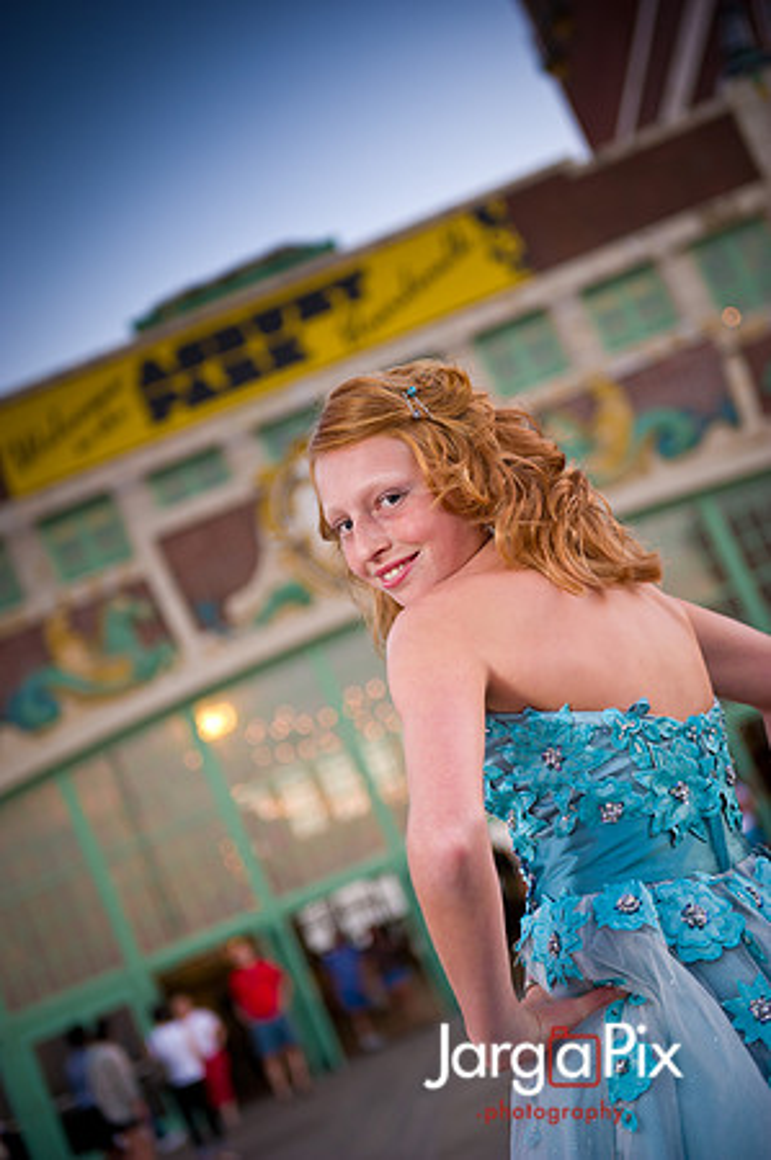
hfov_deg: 21.9
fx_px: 1996
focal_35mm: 62
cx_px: 386
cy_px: 580
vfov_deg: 32.4
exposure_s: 1/250
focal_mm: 62
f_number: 3.2
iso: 800
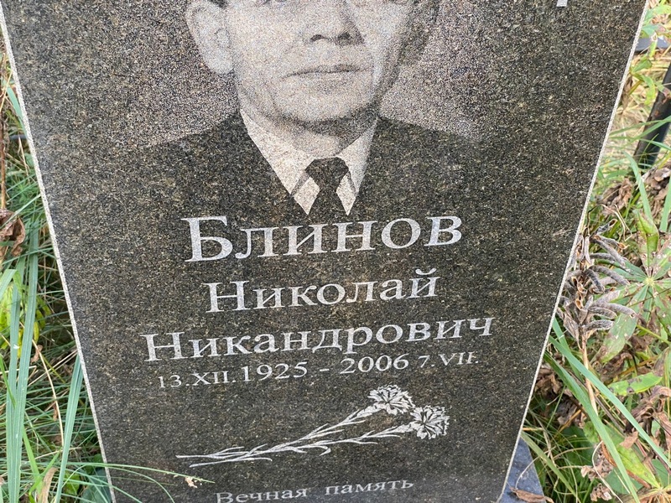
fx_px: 1008
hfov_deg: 36.8
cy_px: 252
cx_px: 336
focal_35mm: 52
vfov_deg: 28.0
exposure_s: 1/121
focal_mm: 6
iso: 100
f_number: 2
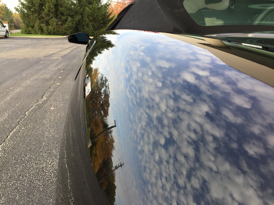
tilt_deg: -16.1
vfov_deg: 48.2
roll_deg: -3.3
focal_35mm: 29
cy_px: 102
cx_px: 137
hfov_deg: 61.7
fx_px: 230
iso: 32
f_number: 2.2
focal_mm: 4.15
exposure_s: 1/373
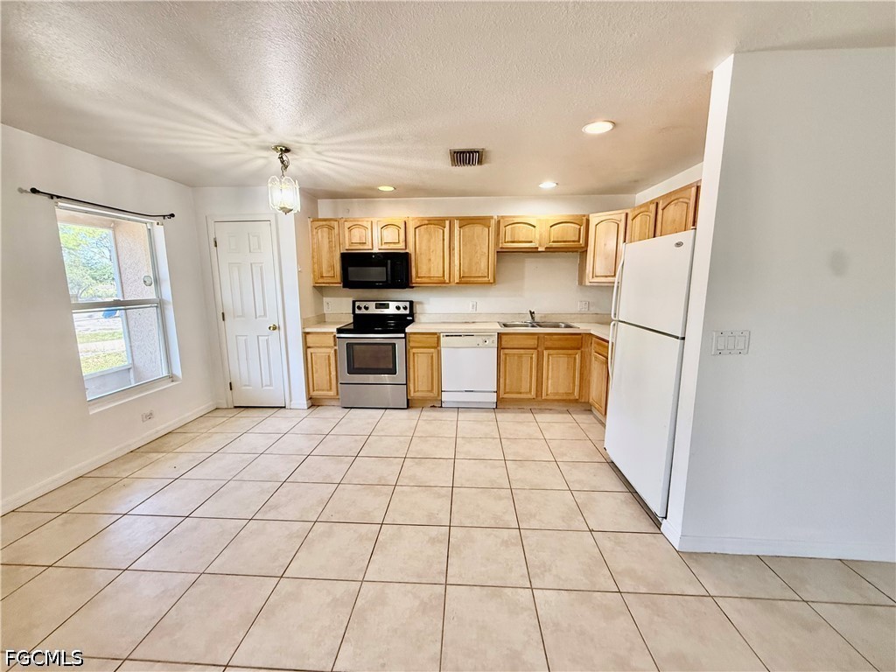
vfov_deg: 85.7
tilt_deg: -9.2
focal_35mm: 14
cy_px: 336
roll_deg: +0.6
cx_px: 448
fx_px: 362
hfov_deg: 102.1
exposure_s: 1/120
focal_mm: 2.22
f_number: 2.2
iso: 320
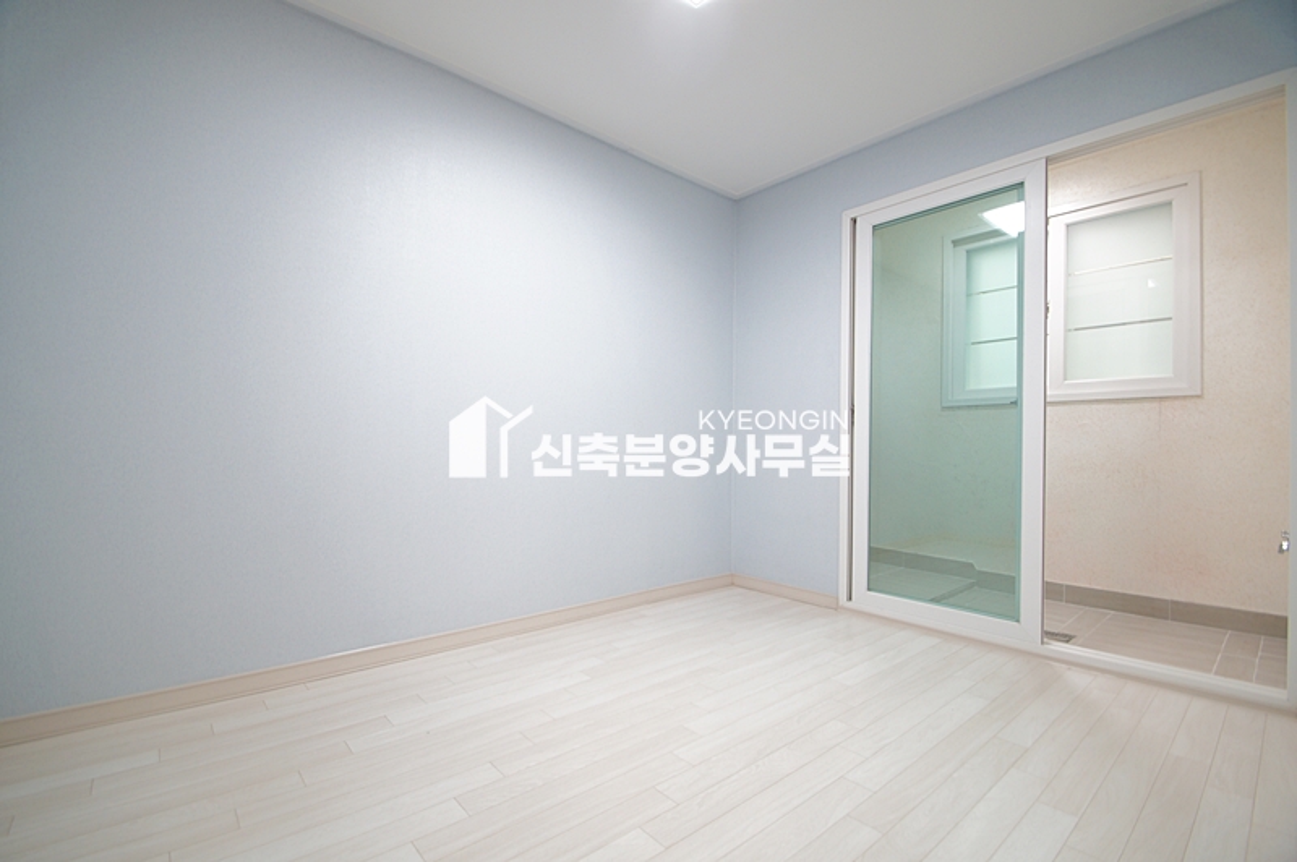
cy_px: 431
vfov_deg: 77.2
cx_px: 648
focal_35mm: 15
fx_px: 540
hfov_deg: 100.4
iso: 400
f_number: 4
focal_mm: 10
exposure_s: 1/25
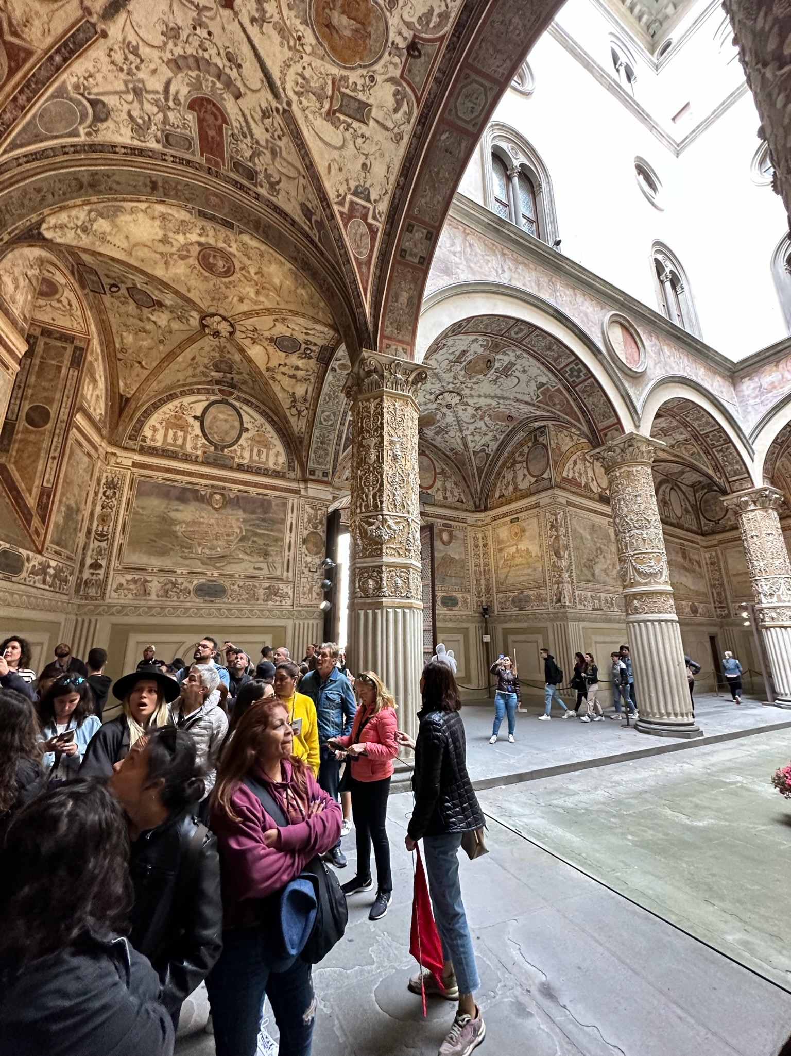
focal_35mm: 14
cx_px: 396
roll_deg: +2.4
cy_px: 528
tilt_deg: +14.3
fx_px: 427
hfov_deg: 85.7
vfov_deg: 102.1
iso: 320
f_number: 2.2
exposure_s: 1/82
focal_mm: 2.22
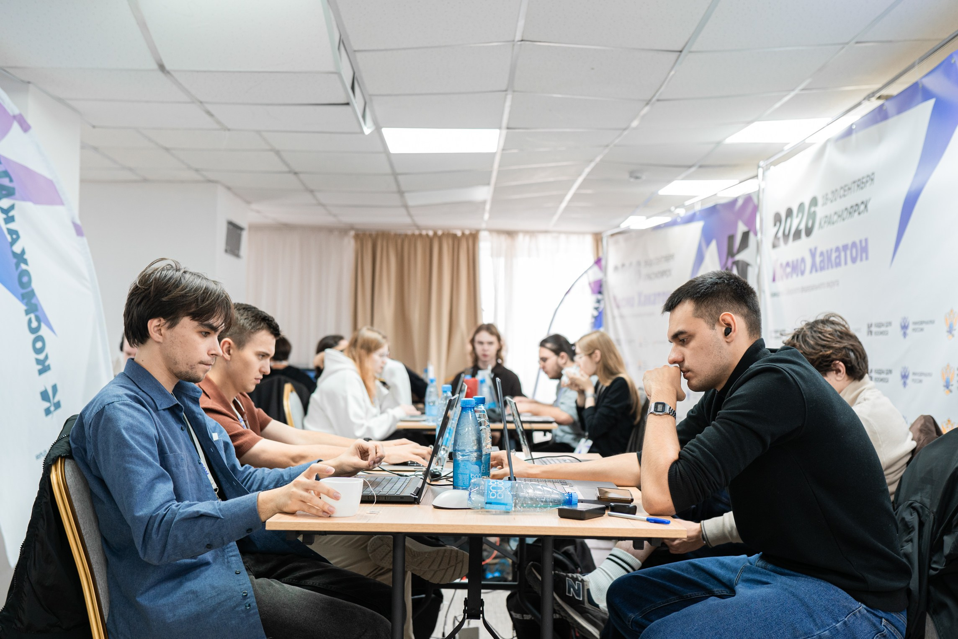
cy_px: 338
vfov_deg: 34.7
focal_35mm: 38
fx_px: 1023
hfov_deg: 50.2
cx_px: 478
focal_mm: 35
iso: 640
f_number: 2.5
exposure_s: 1/80
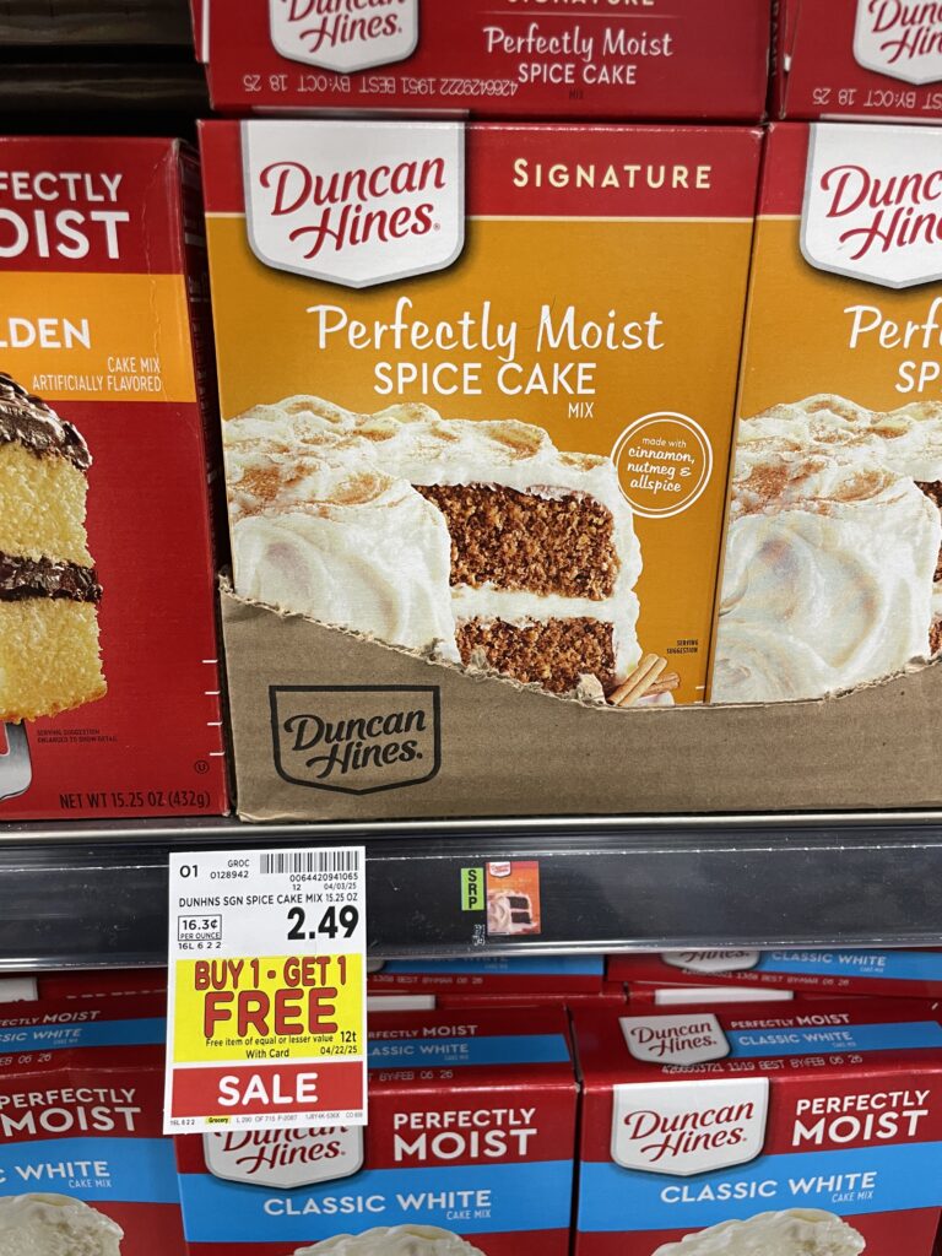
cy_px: 628
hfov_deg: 53.1
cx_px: 471
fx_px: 943
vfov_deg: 67.3
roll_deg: -0.2
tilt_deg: -21.0
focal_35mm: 26
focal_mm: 4.2
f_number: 1.6
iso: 125
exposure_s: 1/60
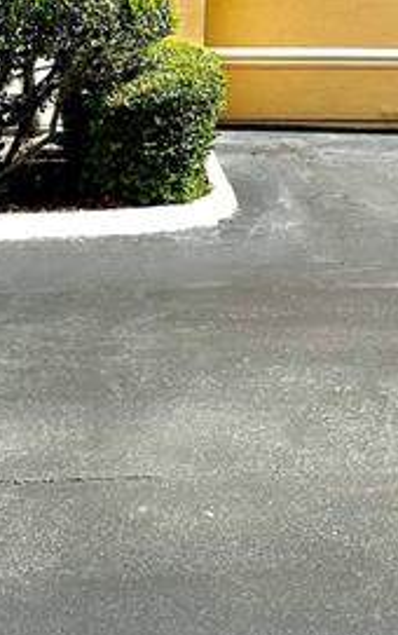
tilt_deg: +3.4
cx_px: 288
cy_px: -42
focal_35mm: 72
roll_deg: -0.3
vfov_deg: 26.6
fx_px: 1246
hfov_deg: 18.1
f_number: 1.78
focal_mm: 6.86
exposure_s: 1/3861
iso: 80
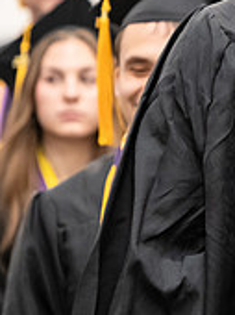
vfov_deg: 3.9
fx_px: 4628
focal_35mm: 510
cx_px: 387
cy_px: 36
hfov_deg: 2.9
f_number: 3.2
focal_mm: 155
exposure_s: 1/200
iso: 3200
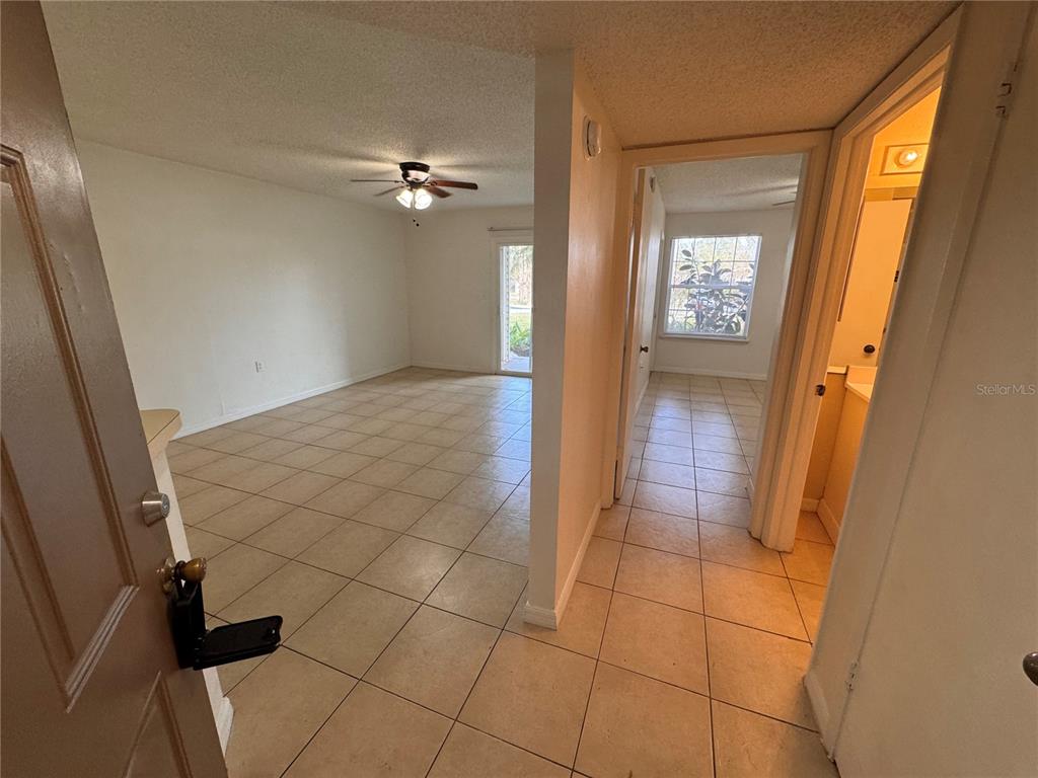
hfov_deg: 102.1
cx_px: 519
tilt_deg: -17.0
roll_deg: -1.0
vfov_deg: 85.7
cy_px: 389
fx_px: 420
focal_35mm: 14
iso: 250
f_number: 2.2
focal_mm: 2.22
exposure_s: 1/120
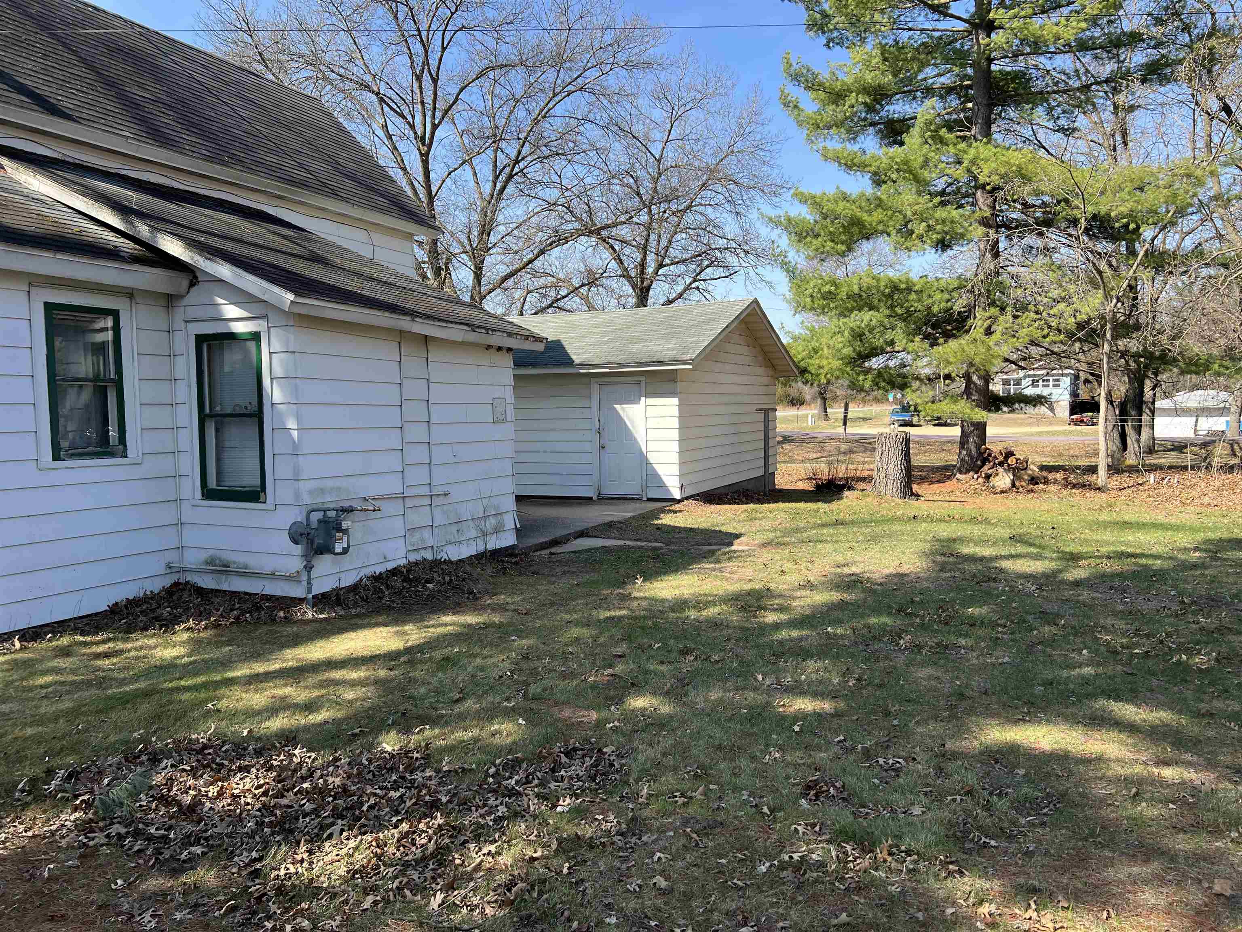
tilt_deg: -2.2
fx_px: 933
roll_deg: +1.5
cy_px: 466
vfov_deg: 53.1
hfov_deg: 67.3
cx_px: 621
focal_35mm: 26
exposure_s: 1/1488
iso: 50
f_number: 1.5
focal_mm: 5.7
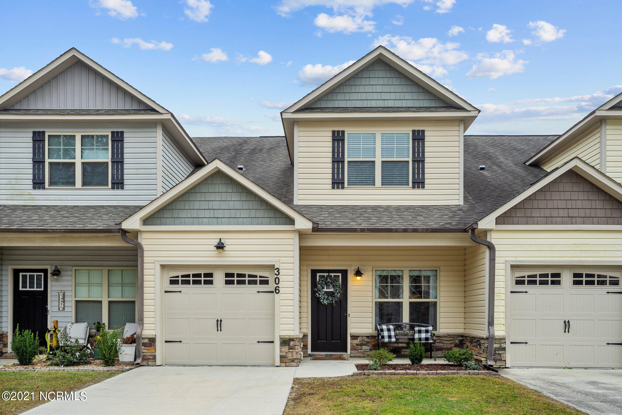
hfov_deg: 58.7
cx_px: 311
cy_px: 208
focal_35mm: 32
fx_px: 553
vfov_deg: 41.1
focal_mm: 32
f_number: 8
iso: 125
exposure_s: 1/100
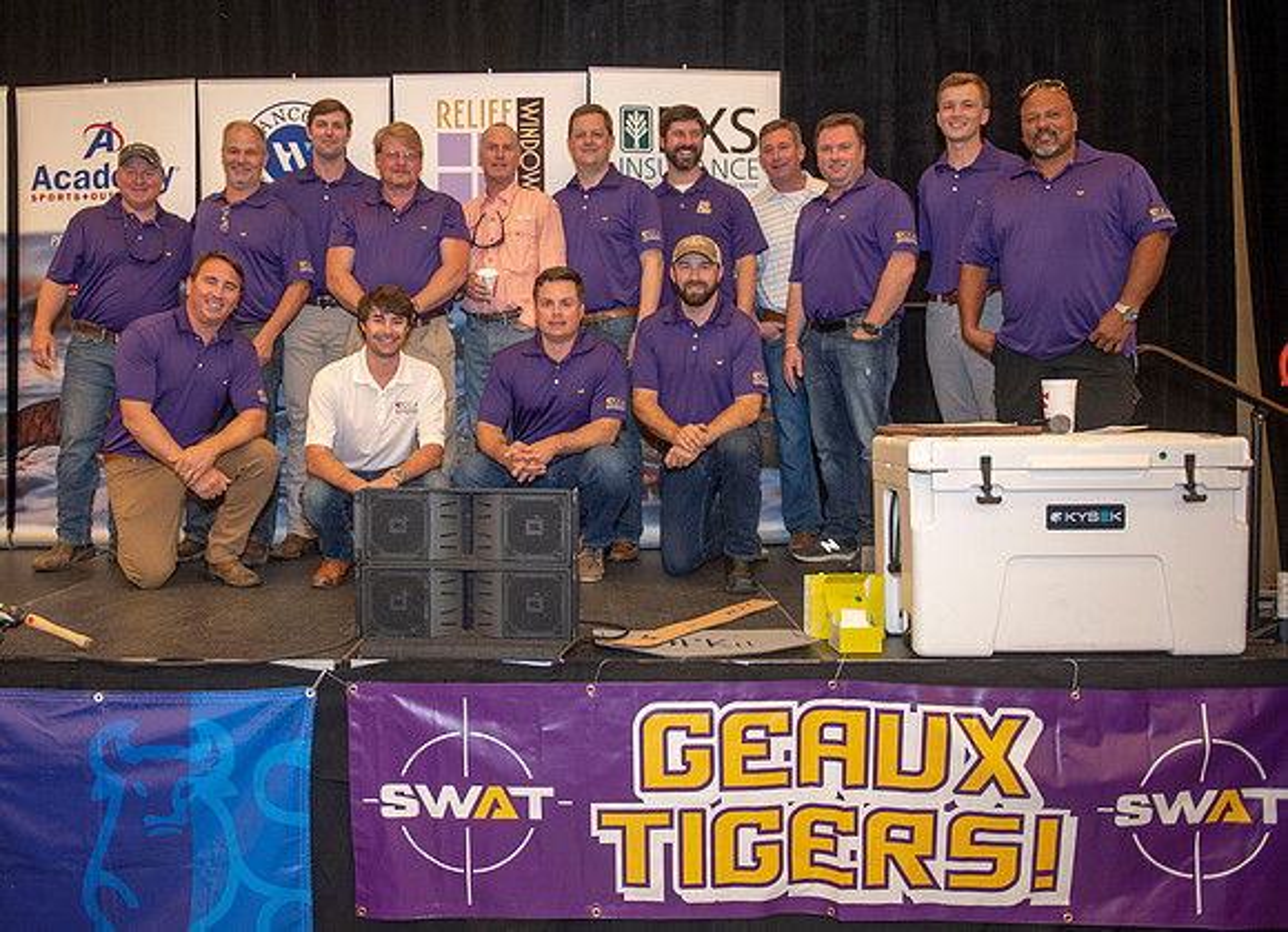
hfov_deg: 56.0
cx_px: 527
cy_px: 418
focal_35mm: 33
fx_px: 1202
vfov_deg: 42.4
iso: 2000
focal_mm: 27
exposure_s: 1/100
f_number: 2.8
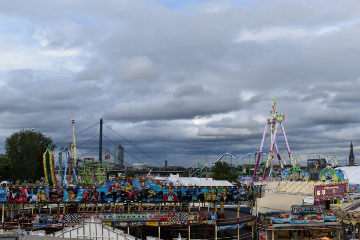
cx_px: 180
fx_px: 420
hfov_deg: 46.4
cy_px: 120
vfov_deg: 31.9
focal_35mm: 42
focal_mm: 28
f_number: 8
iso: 200
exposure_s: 1/250
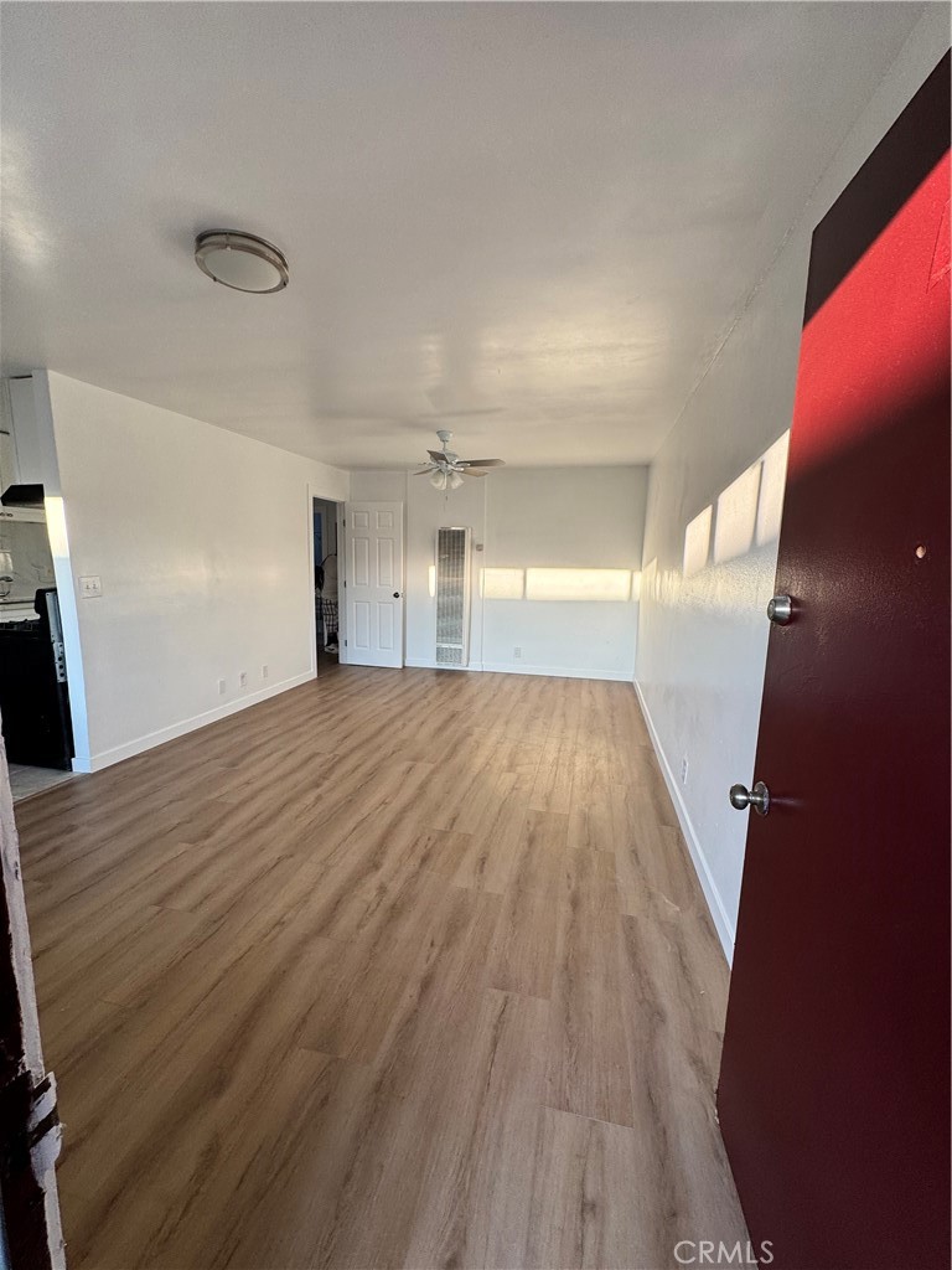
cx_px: 476
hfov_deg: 85.7
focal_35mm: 14
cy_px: 635
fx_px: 513
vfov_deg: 102.1
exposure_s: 1/99
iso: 50
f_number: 2.2
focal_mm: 2.22
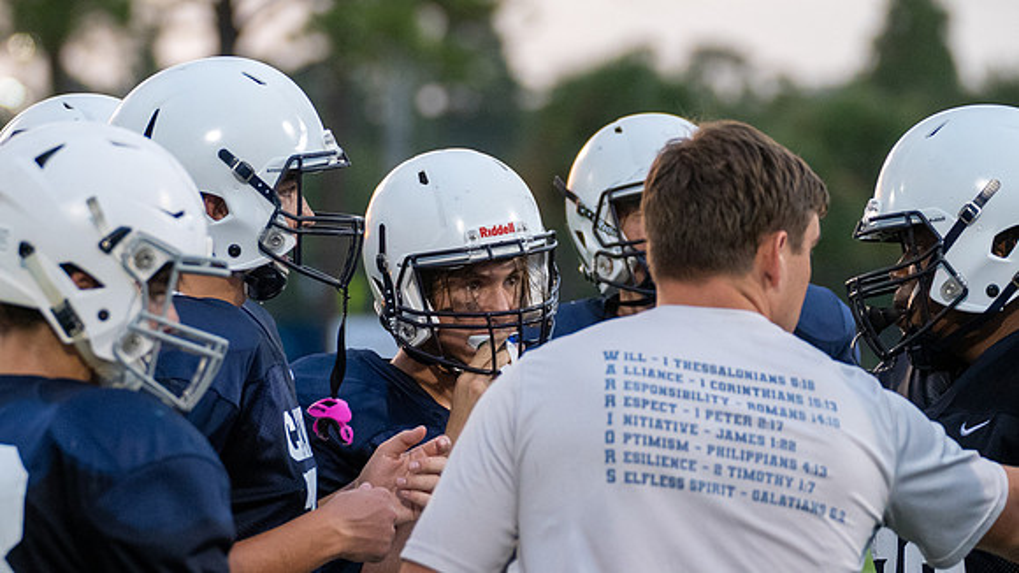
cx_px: 399
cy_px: 159
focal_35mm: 301
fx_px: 8133
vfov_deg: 4.0
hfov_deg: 7.2
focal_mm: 236
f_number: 5.6
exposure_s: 1/1250
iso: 4000
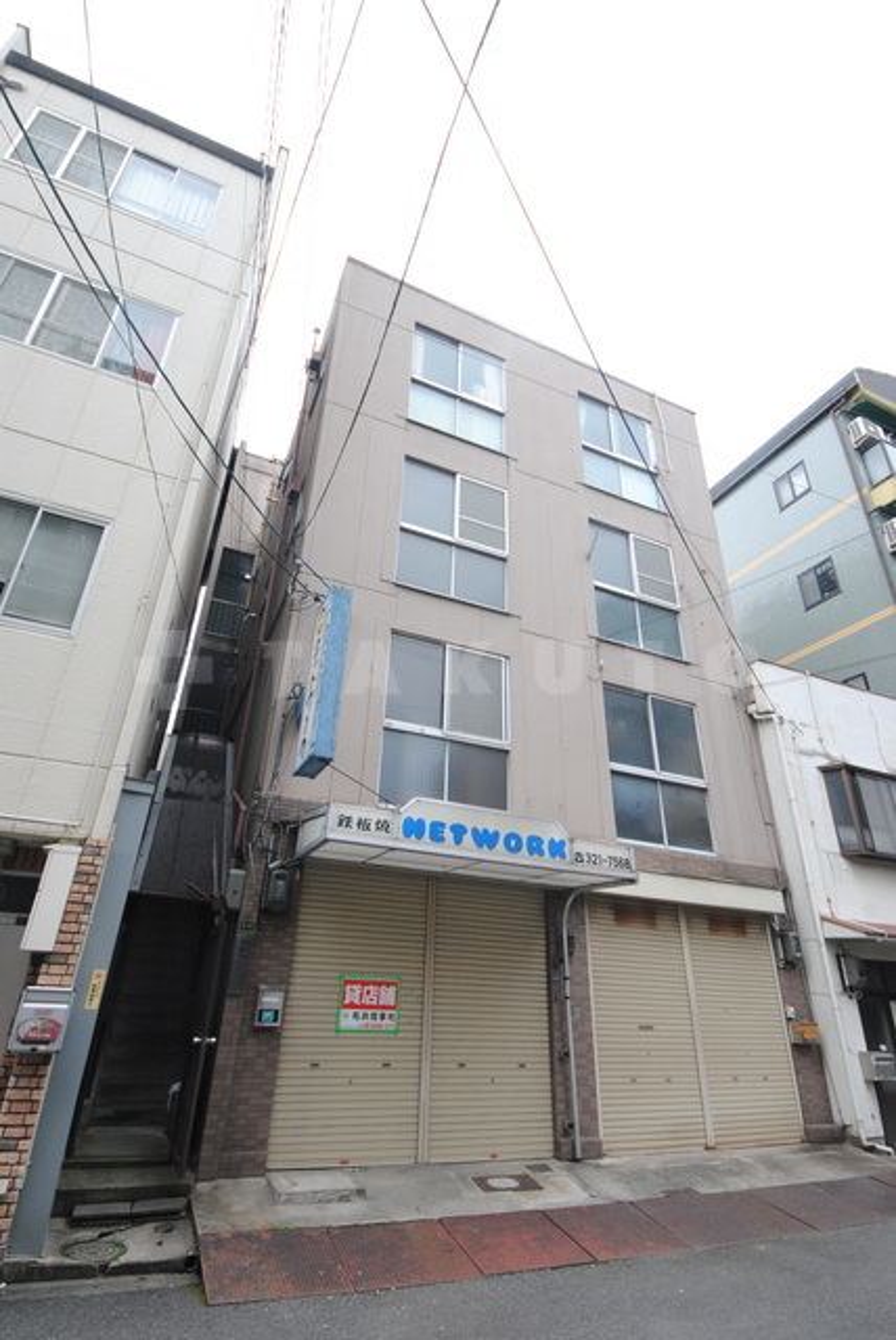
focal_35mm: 16
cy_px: 670
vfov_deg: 94.9
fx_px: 615
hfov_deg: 72.2
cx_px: 448
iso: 800
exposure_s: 1/250
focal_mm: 11
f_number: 8
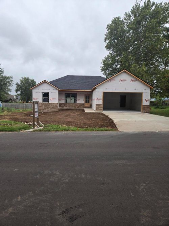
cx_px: 84
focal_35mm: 23
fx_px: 150
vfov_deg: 73.9
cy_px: 113
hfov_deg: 58.9
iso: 25
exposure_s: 1/641
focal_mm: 5.4
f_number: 1.8
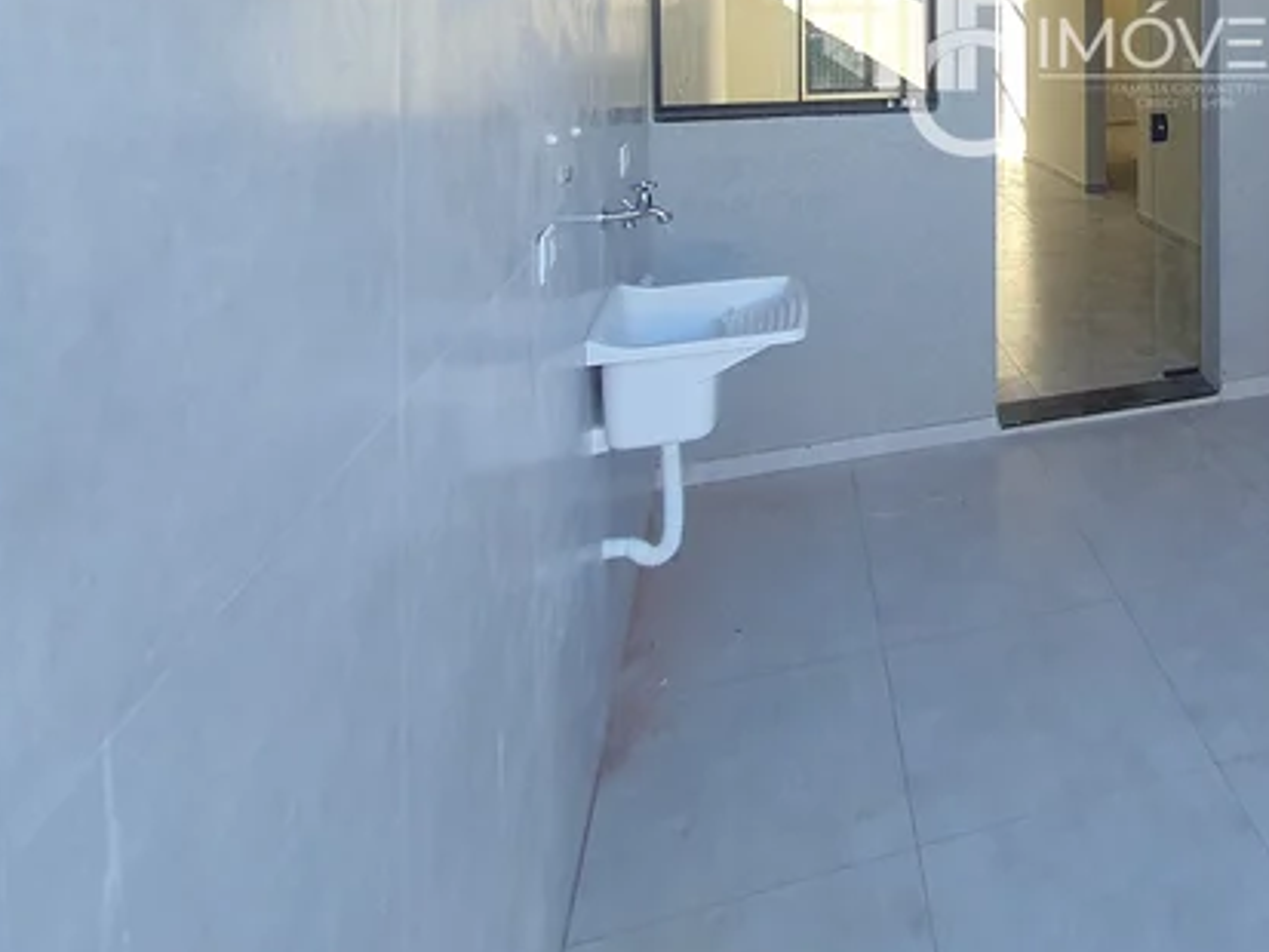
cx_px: 1106
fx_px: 953
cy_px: 45
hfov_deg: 58.9
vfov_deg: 46.3
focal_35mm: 26
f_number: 2.2
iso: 80
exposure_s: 1/120
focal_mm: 1.74
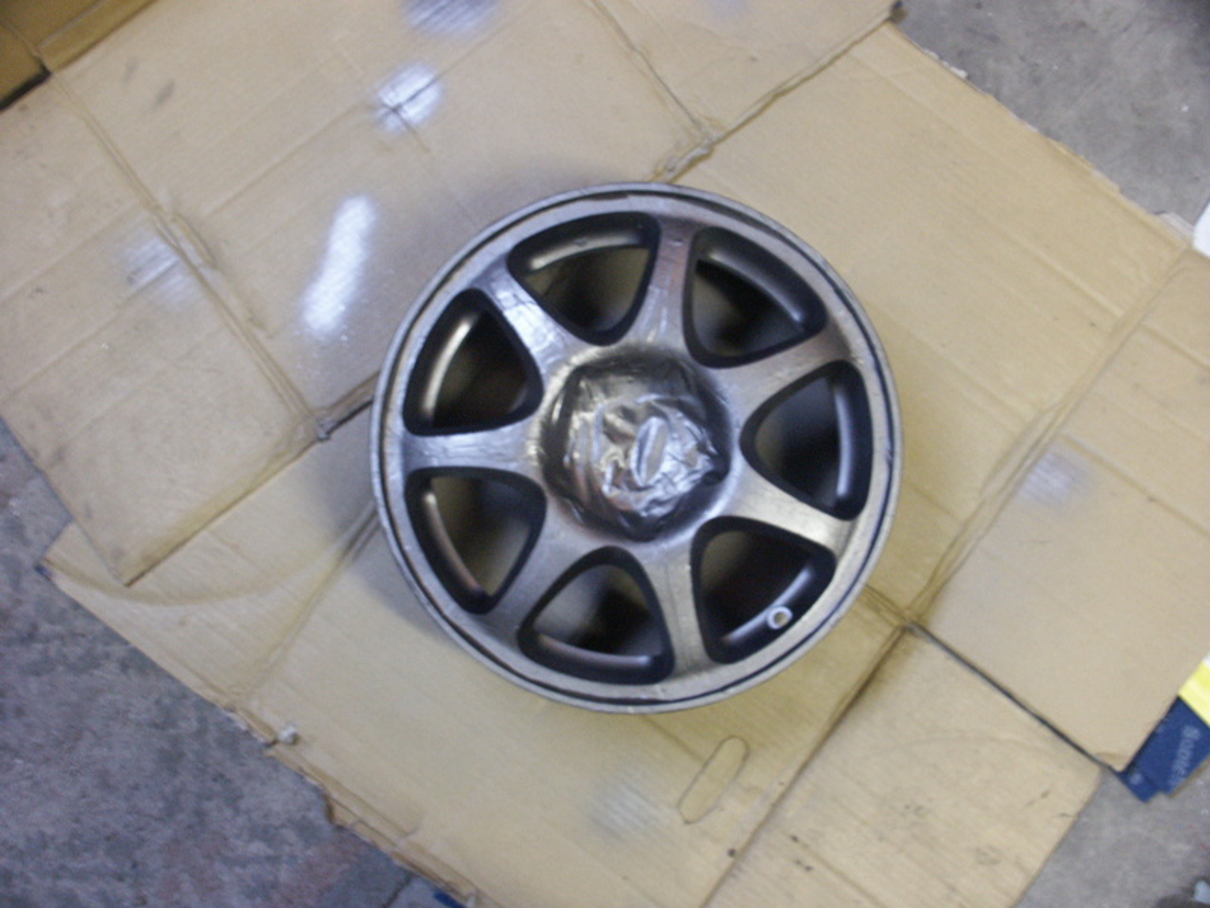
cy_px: 454
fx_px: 1888
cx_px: 605
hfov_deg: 35.5
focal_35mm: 54
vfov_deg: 27.0
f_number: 3.5
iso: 200
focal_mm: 13.95
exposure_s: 1/3
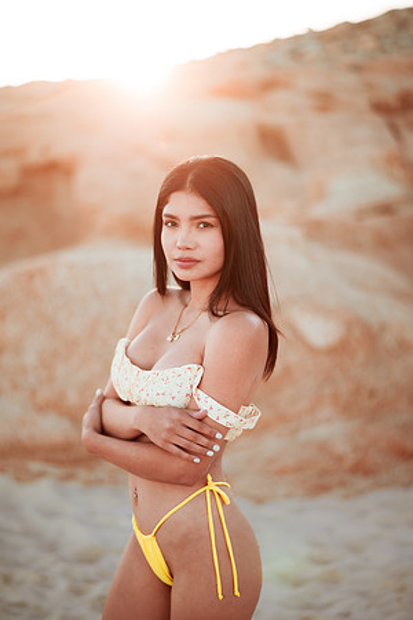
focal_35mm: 58
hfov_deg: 23.4
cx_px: 206
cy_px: 310
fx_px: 998
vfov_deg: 34.5
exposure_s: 1/800
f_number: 1.4
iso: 100
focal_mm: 58
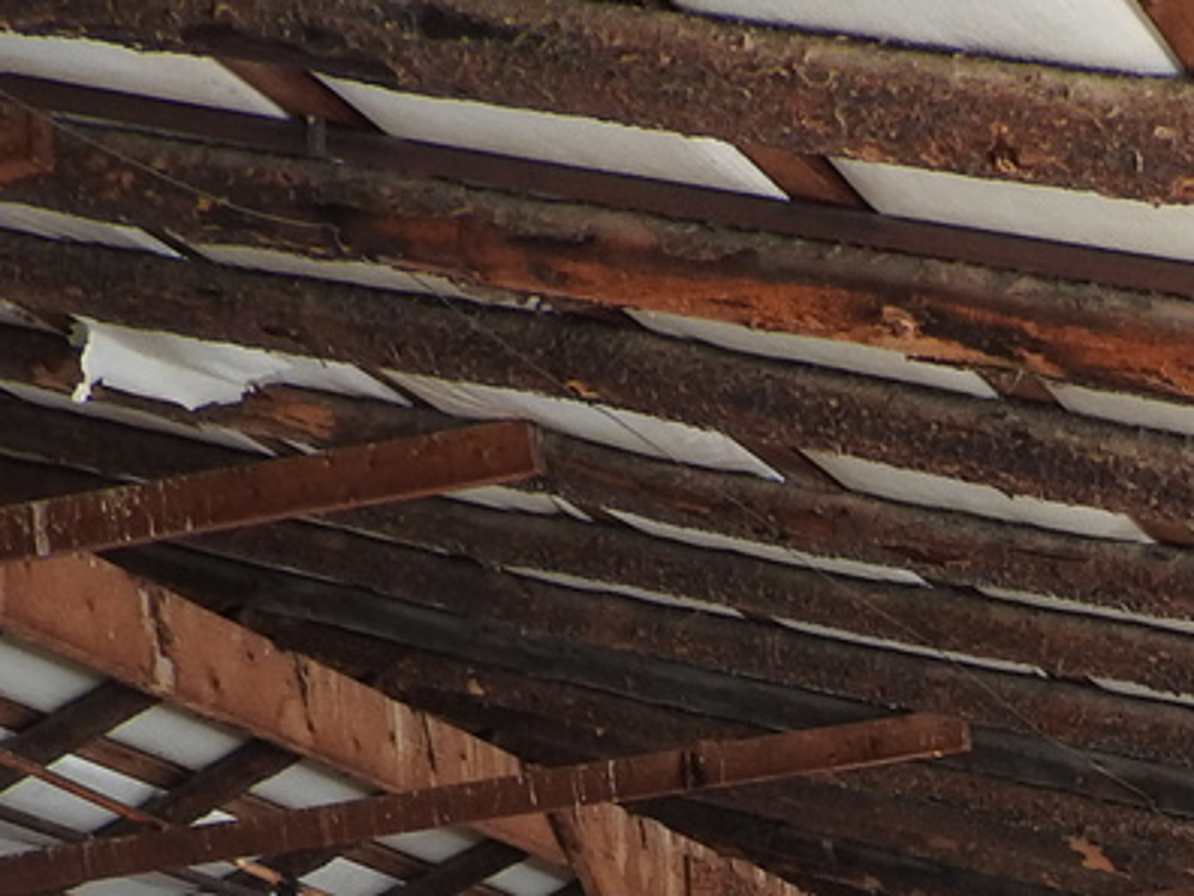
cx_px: 1372
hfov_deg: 20.0
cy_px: 1629
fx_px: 3208
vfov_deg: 14.0
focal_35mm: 93
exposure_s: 1/30
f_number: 3.3
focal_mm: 4.3
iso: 100
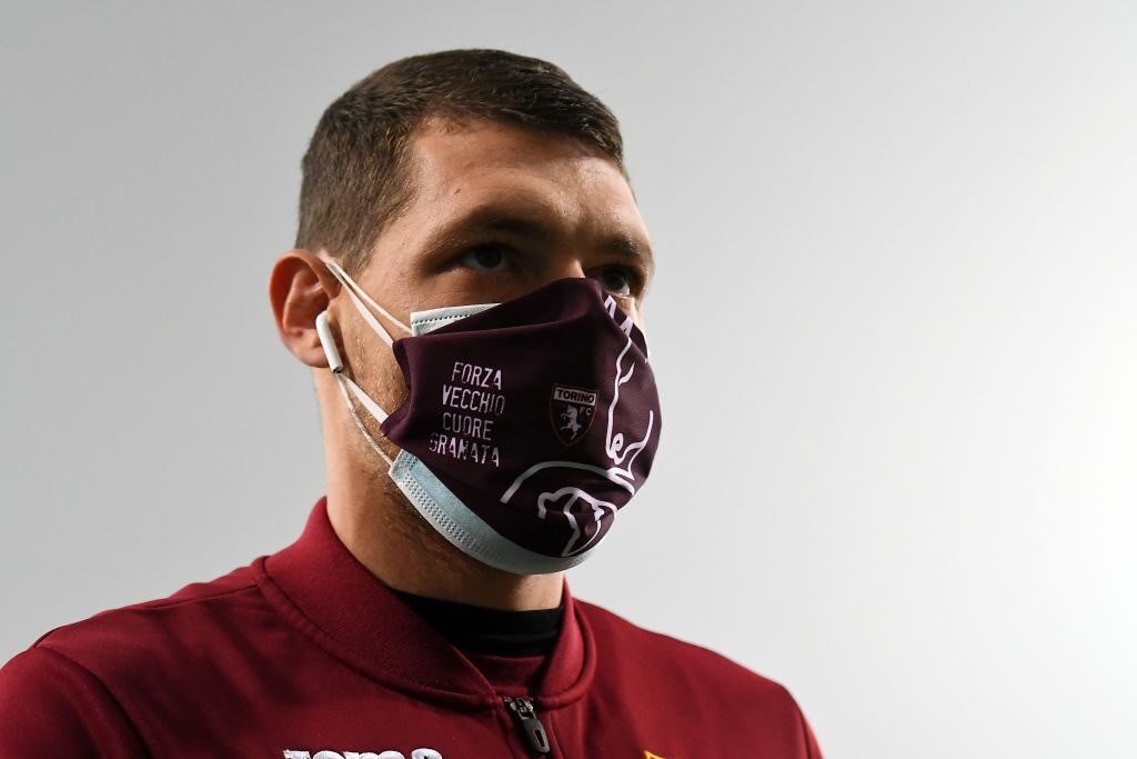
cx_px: 568
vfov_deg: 12.2
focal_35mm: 112
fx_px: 3553
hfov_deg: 18.2
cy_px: 380
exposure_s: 1/800
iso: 4000
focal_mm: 75
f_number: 5
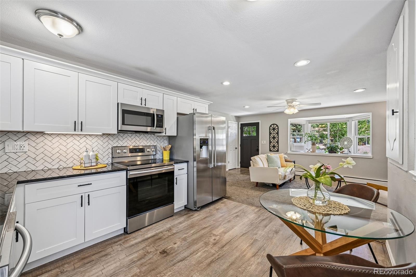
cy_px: 138
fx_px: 162
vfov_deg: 81.2
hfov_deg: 104.3
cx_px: 208
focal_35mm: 14
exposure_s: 1/15
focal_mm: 14
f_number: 9
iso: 320
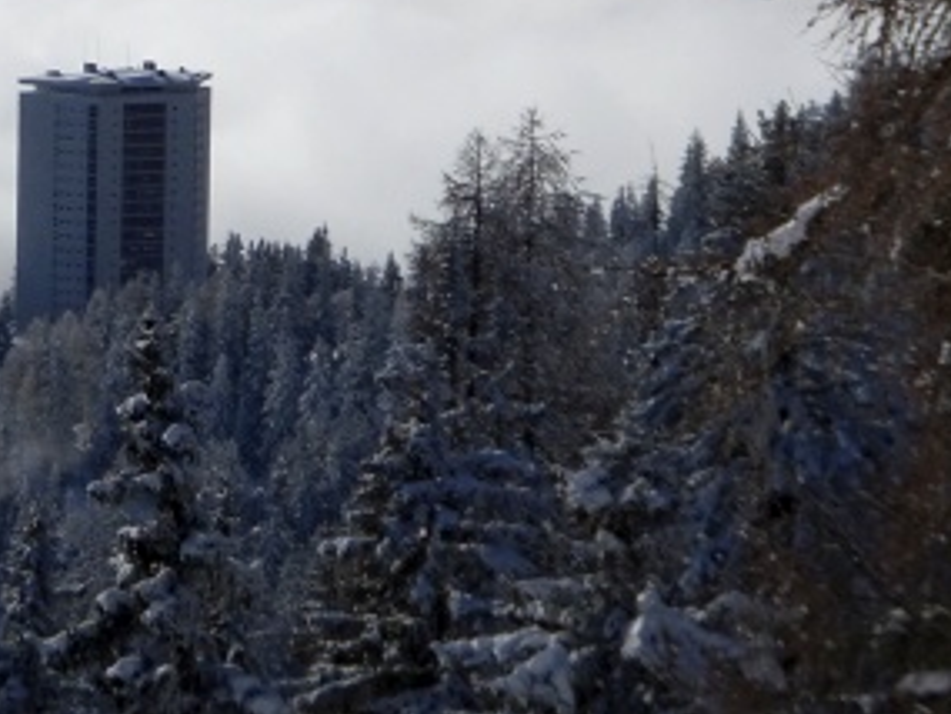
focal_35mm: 233
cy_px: -277
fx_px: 6404
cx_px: -177
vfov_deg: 6.3
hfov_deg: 8.4
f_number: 5
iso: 80
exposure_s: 1/1600
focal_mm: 14.12
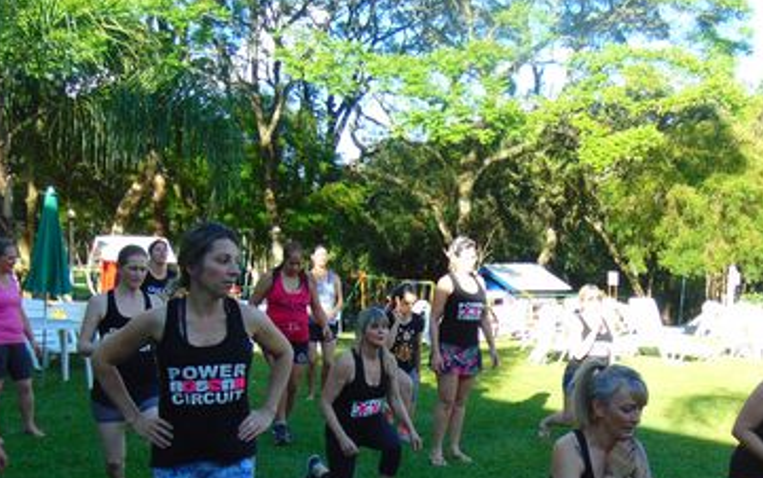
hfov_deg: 42.3
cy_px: 400
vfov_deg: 26.8
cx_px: 478
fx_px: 978
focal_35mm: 47
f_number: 3
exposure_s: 1/250
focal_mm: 4.5
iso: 80
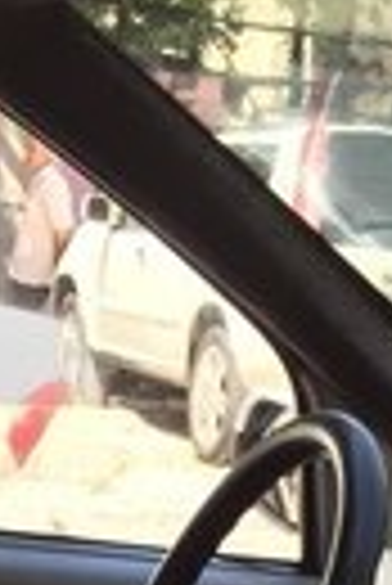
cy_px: 1066
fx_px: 1873
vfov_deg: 15.3
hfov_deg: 11.9
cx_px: 171
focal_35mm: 115
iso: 32
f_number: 2.2
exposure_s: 1/180
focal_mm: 4.15
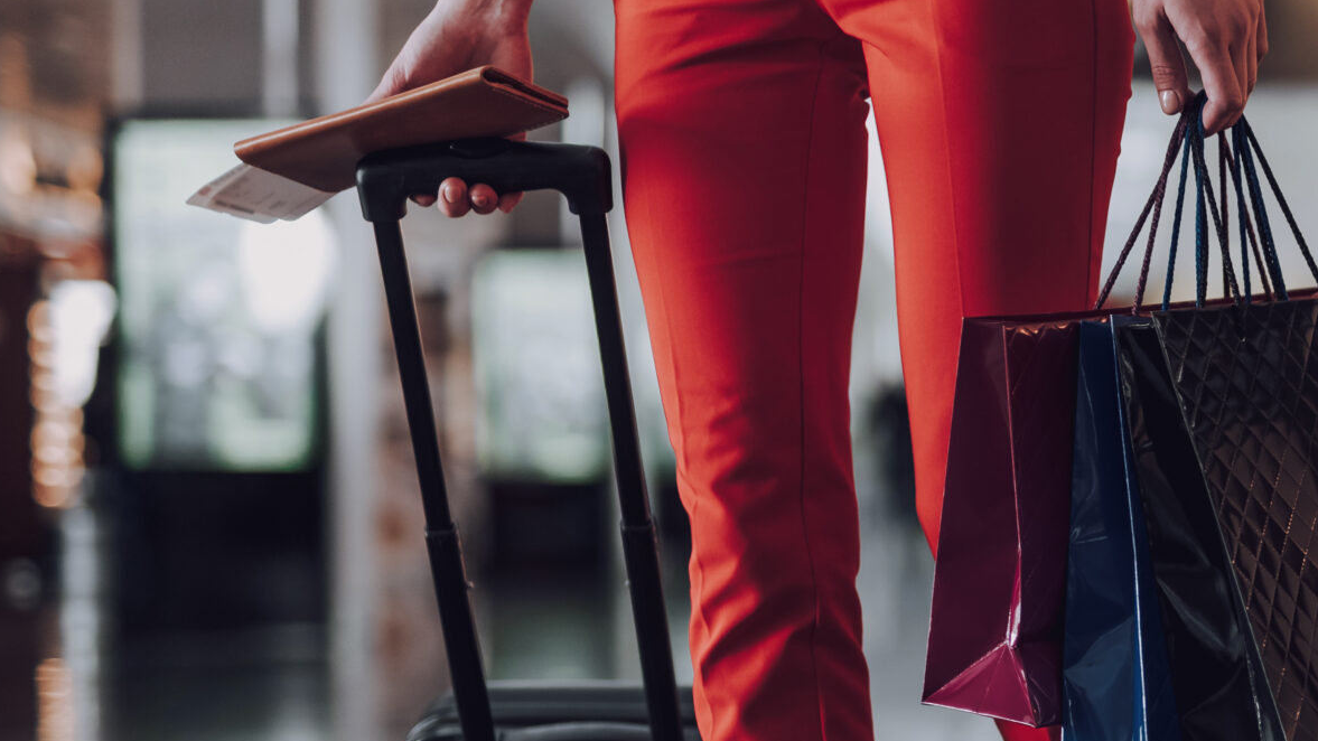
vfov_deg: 10.6
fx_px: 3984
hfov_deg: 18.4
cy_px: 595
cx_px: 1212
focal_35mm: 114
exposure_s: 1/160
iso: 500
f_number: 1.4
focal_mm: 50
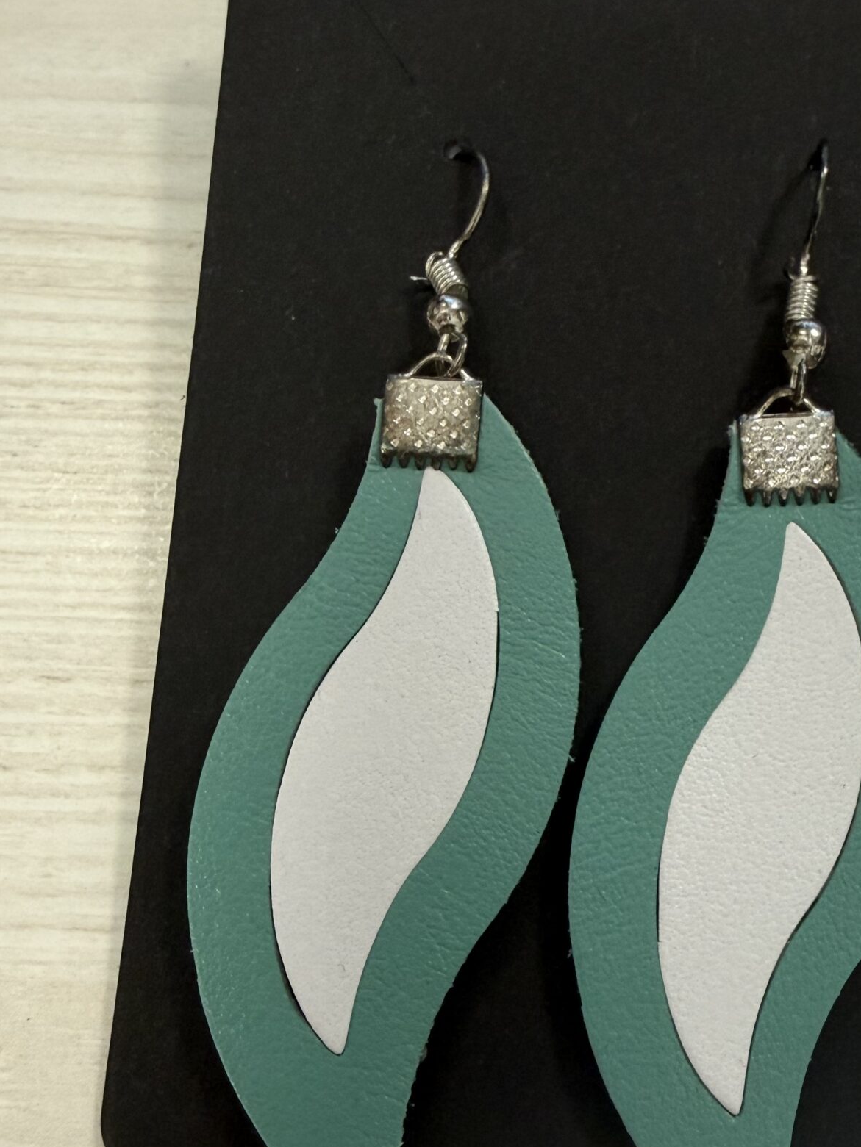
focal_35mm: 41
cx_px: 633
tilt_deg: -65.3
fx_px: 1360
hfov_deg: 34.5
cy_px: 558
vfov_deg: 45.8
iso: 250
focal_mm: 2.22
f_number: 2.2
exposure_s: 1/47
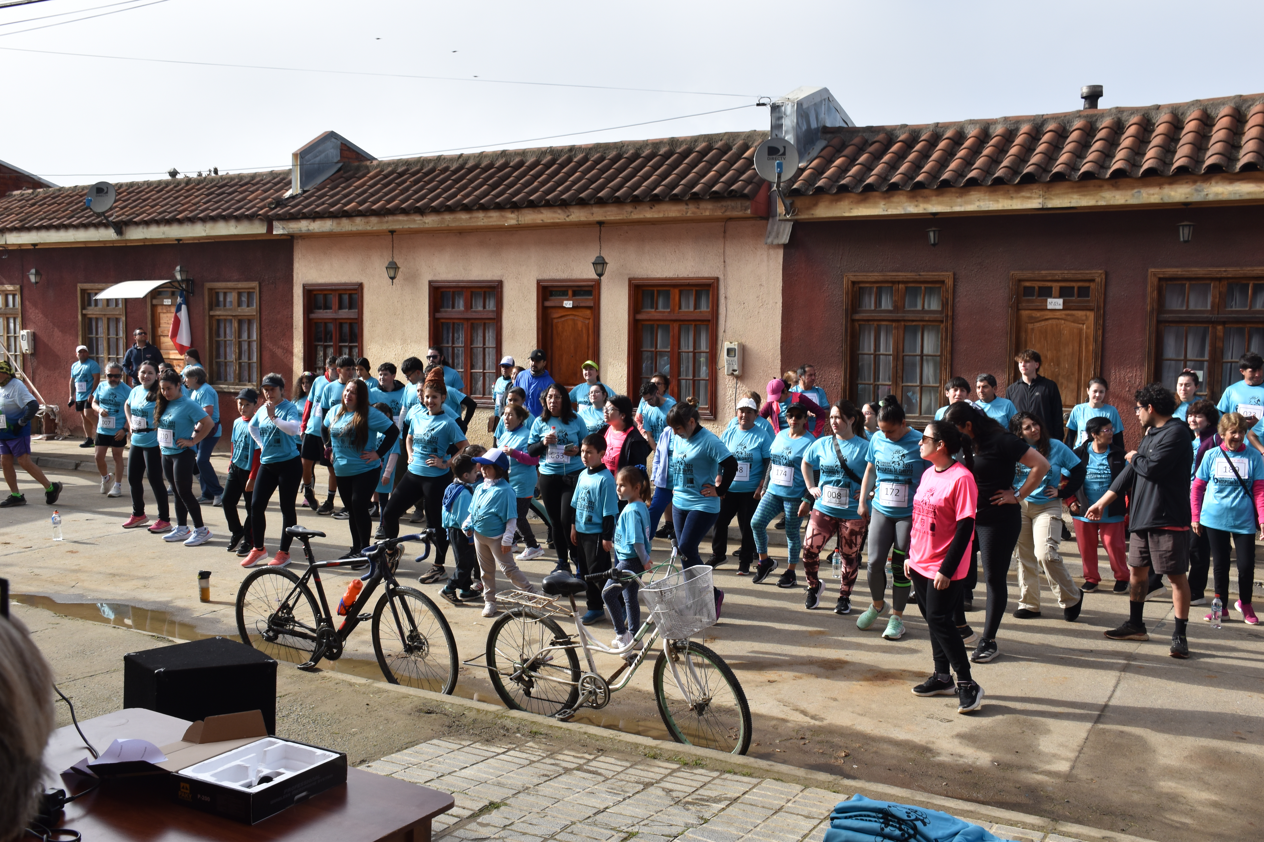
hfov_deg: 55.1
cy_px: 421
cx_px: 632
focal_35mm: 34
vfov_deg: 38.4
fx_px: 1211
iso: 200
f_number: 9
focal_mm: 23
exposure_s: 1/320
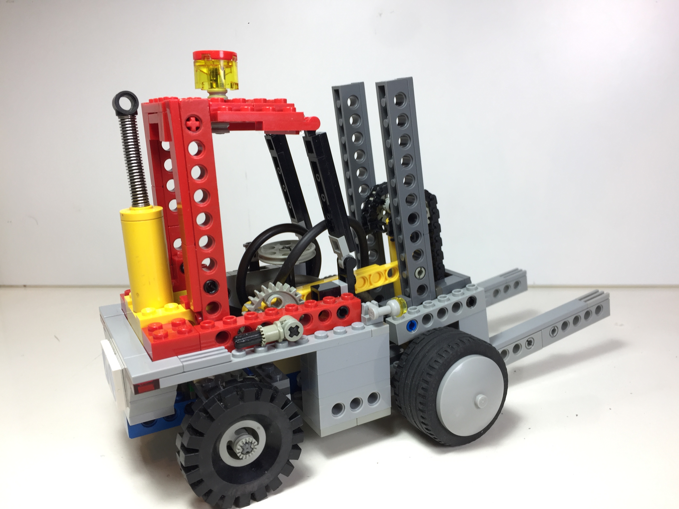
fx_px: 569
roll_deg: +0.4
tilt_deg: -13.7
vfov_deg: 48.2
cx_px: 340
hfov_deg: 61.7
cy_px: 254
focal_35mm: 29
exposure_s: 1/100
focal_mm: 4.15
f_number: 2.2
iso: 40
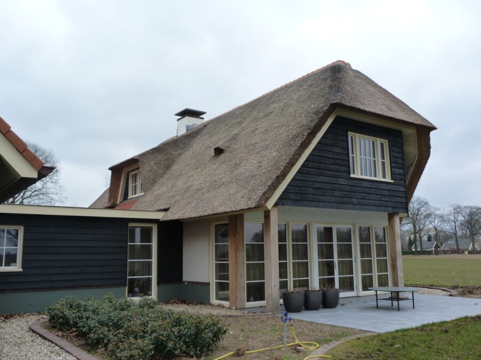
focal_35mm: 32
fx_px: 445
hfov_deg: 56.8
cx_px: 240
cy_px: 180
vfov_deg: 44.2
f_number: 4.5
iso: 125
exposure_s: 1/250
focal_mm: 5.8
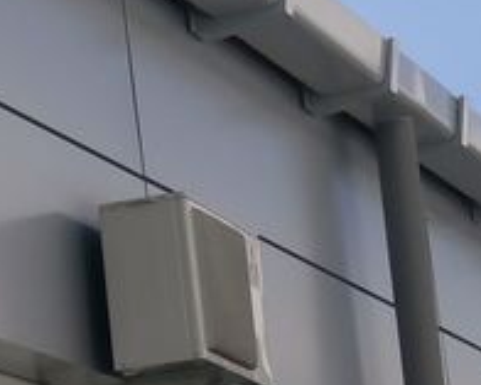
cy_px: -34
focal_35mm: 240
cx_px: -326
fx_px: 3418
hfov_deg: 7.8
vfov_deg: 6.4
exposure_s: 1/200
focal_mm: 8.3
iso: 80
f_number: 9.7
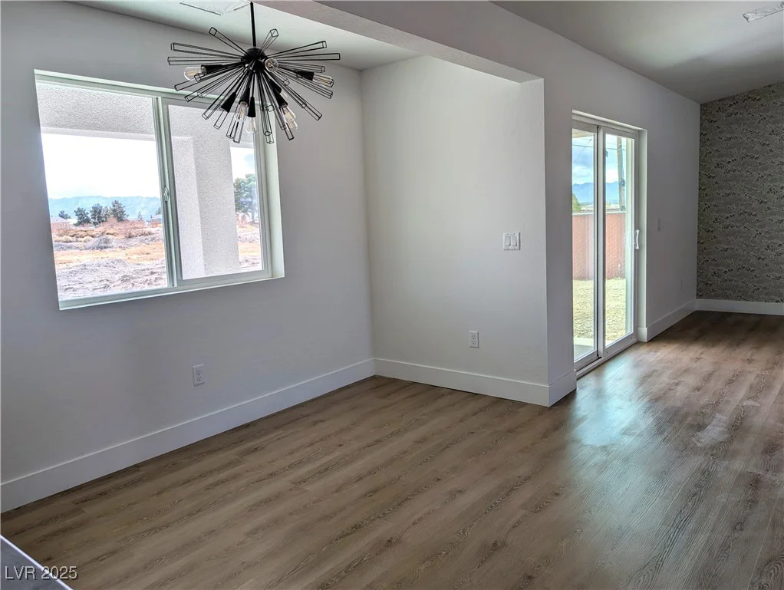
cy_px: 295
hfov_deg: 71.5
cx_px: 392
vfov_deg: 56.9
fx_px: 544
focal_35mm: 24
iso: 16
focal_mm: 6.9
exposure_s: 1/171
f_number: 1.68
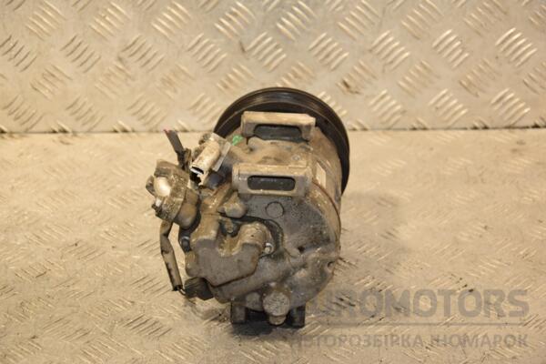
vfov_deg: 14.7
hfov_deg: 21.9
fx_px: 1410
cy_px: 182
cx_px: 273
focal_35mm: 93
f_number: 5.3
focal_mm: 62
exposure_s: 1/125
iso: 800
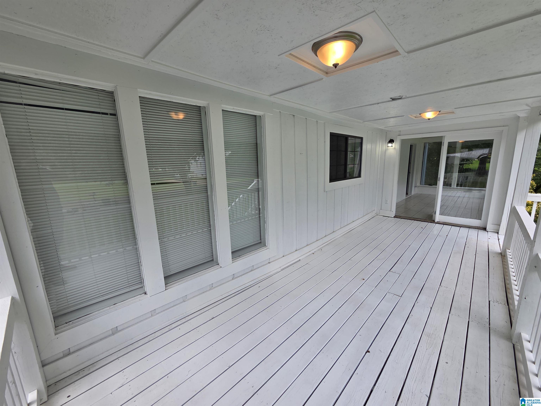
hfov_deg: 106.2
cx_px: 270
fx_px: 203
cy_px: 203
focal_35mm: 13
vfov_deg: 89.9
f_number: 2.2
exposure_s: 1/345
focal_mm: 2.2
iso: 50
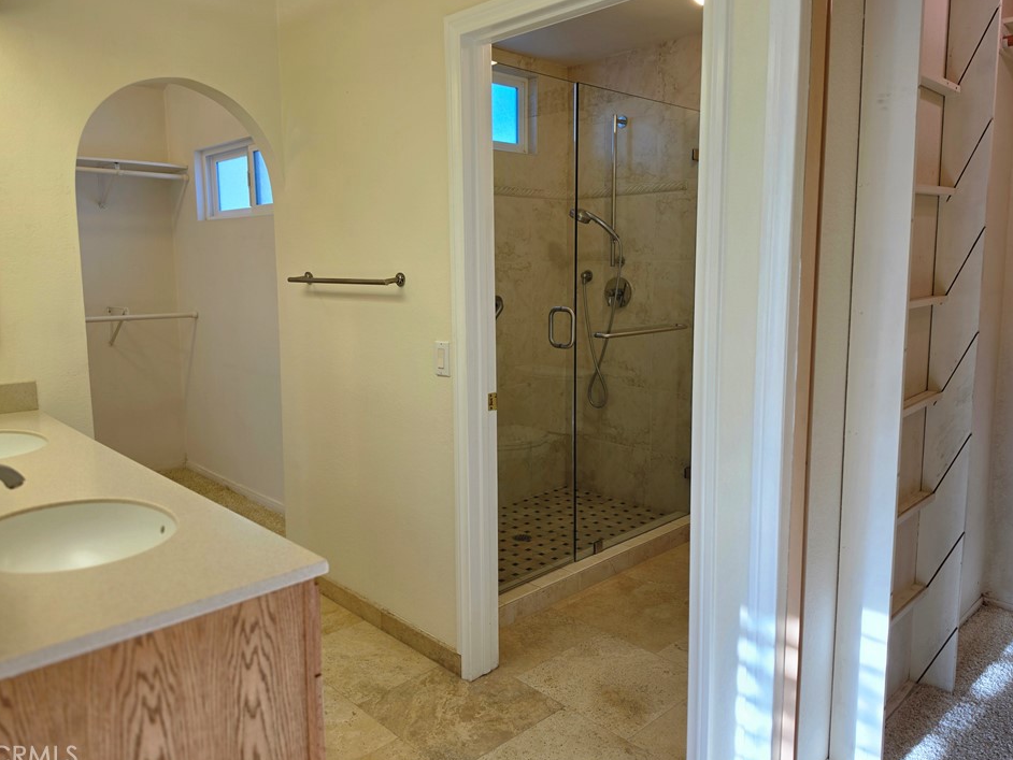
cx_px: 515
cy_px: 358
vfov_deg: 54.9
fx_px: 732
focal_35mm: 25
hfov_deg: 69.4
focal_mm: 6.5
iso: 32
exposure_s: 1/120
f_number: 1.4
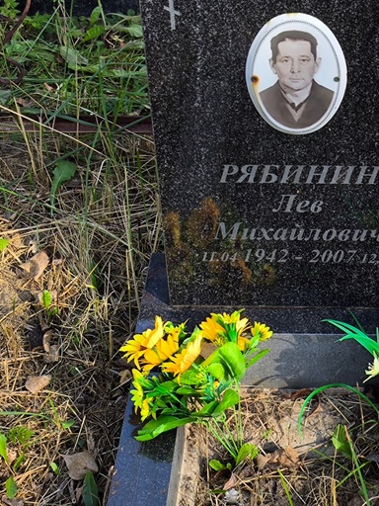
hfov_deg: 18.7
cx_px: 300
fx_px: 1139
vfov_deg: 25.0
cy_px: 256
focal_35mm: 78
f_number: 1.7
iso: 50
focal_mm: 4.71
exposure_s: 1/391
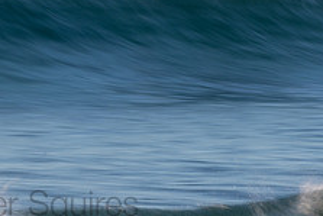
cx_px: 26
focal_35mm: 800
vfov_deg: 1.7
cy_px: -37
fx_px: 7182
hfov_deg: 2.6
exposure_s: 1/10
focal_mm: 200
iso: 100
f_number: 22
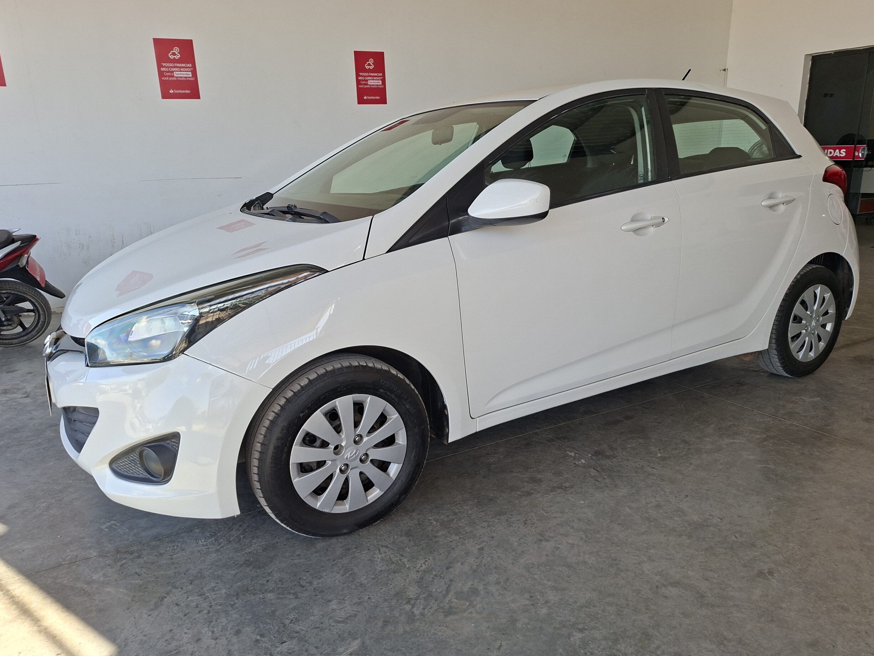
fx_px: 606
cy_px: 333
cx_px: 425
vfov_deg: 56.8
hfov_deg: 71.6
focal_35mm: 24
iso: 50
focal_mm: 5.54
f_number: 1.8
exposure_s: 1/265
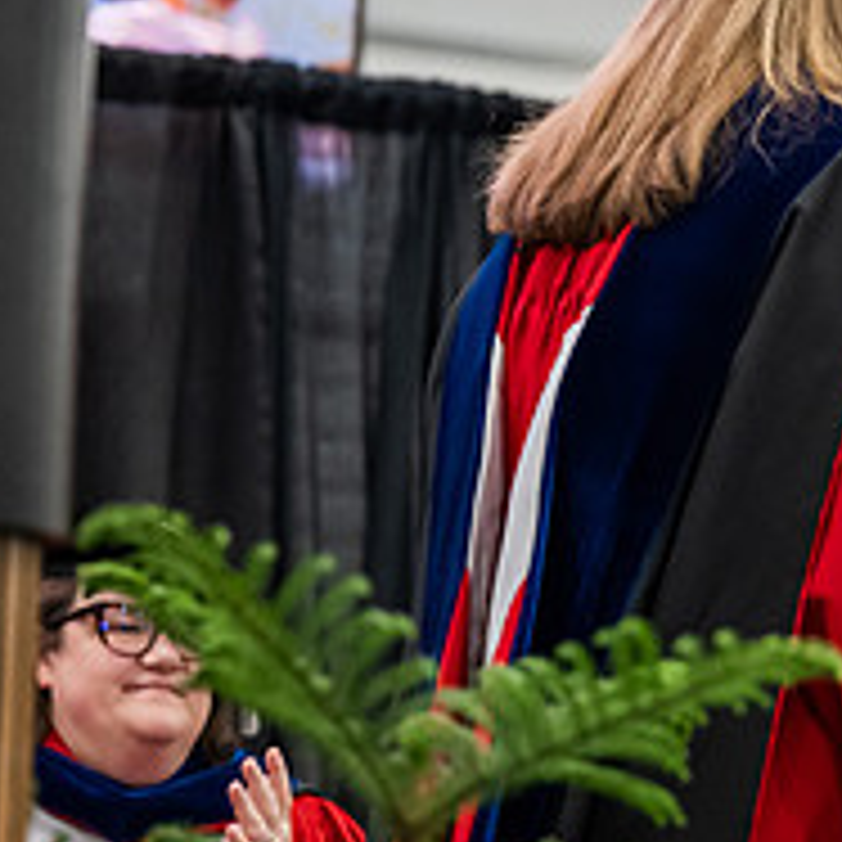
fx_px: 5889
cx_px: 1022
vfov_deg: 8.2
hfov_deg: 8.1
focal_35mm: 214
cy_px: 353
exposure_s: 1/200
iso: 2500
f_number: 3.2
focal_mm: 81
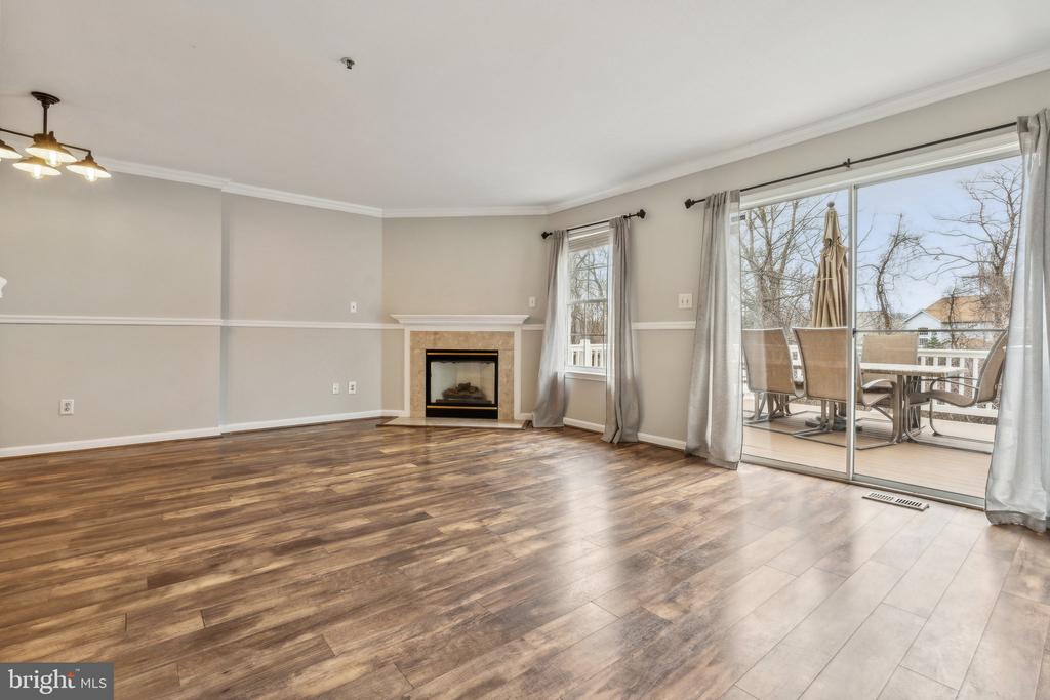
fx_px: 467
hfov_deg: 96.7
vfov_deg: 73.8
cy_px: 350
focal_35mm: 16
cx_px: 525
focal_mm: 16
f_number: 7.1
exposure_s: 1/25
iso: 200
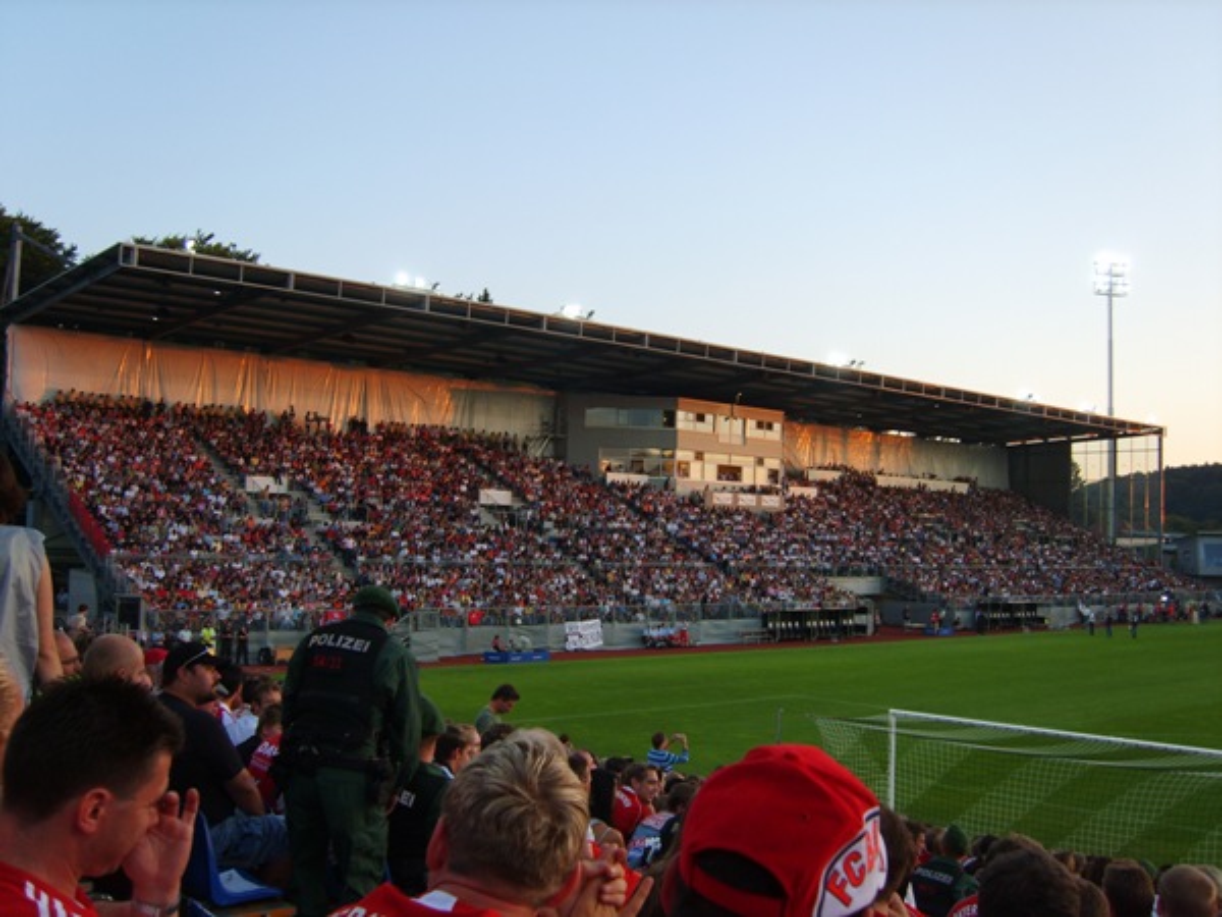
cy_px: 458
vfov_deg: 40.7
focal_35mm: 35
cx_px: 611
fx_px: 1236
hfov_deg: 52.6
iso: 50
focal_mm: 7.4
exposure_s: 1/90
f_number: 2.8
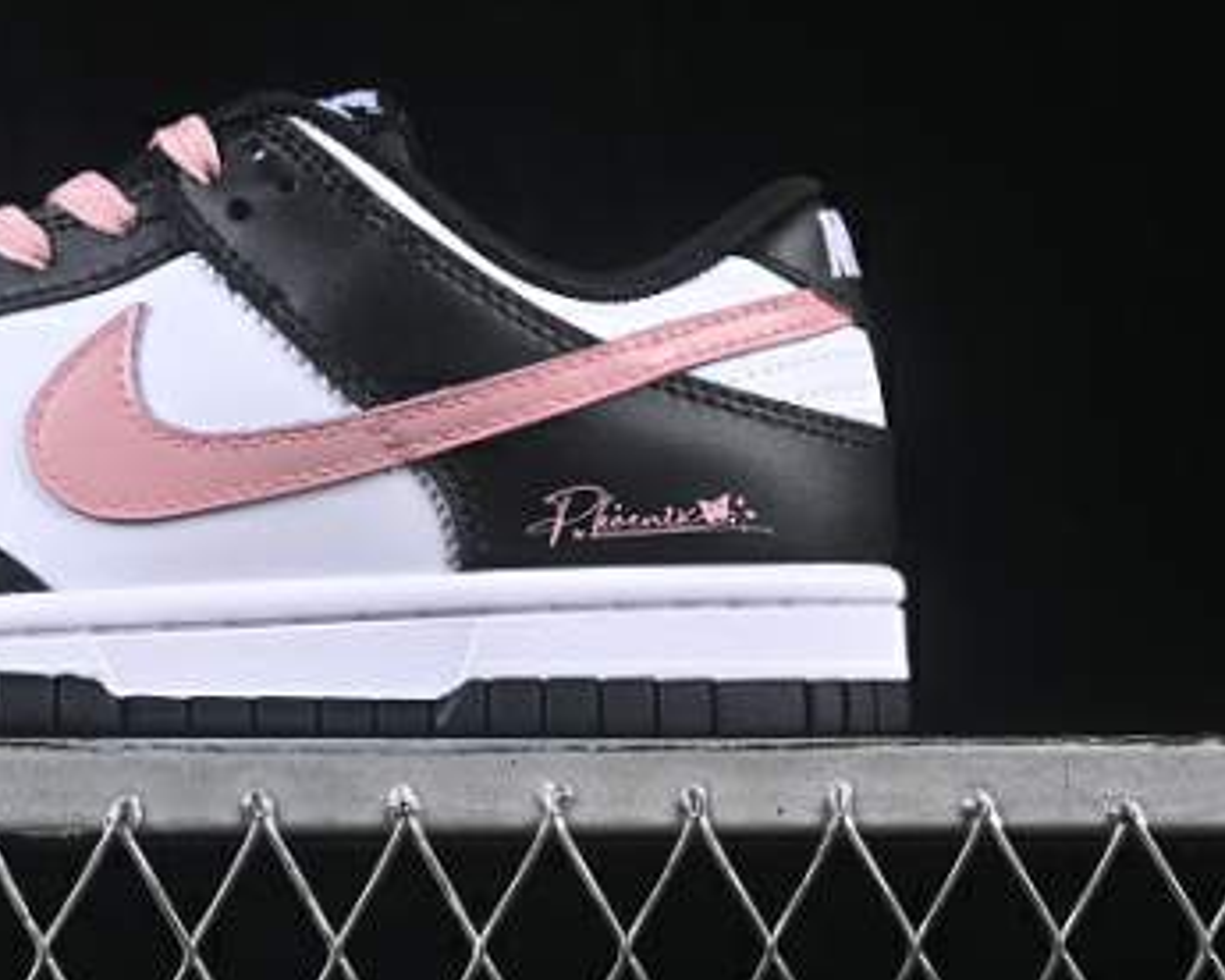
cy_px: 202
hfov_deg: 12.8
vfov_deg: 10.3
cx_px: 142
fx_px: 5402
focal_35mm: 149
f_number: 7.1
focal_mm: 50
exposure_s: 1/80
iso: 160
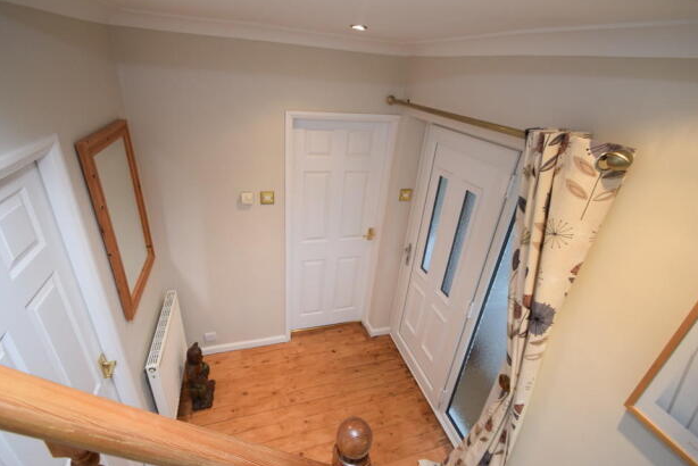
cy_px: 245
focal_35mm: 16
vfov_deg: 73.8
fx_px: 310
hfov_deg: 96.7
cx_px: 352
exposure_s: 1/100
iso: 800
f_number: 5
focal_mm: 10
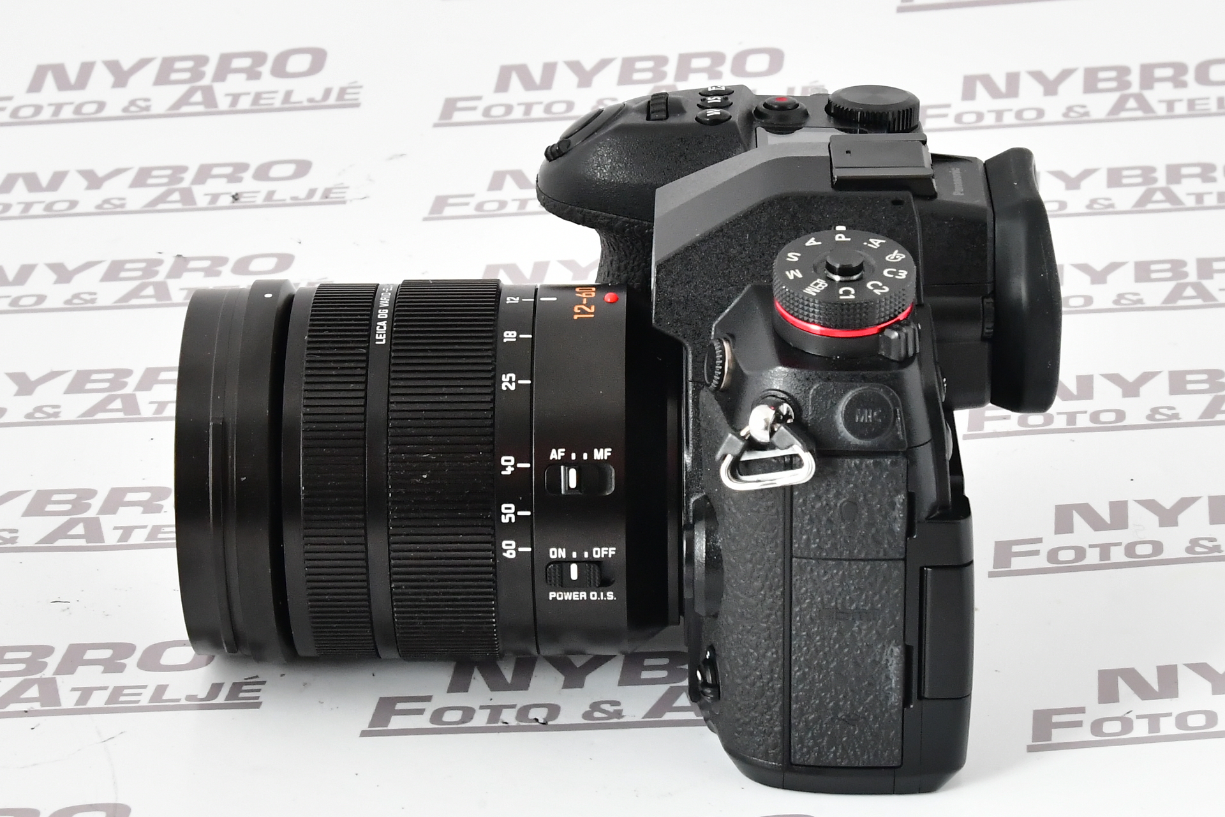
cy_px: 408
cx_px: 612
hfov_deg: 38.2
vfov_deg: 26.0
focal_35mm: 52
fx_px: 1769
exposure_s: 1/200
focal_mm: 52
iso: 3200
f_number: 16
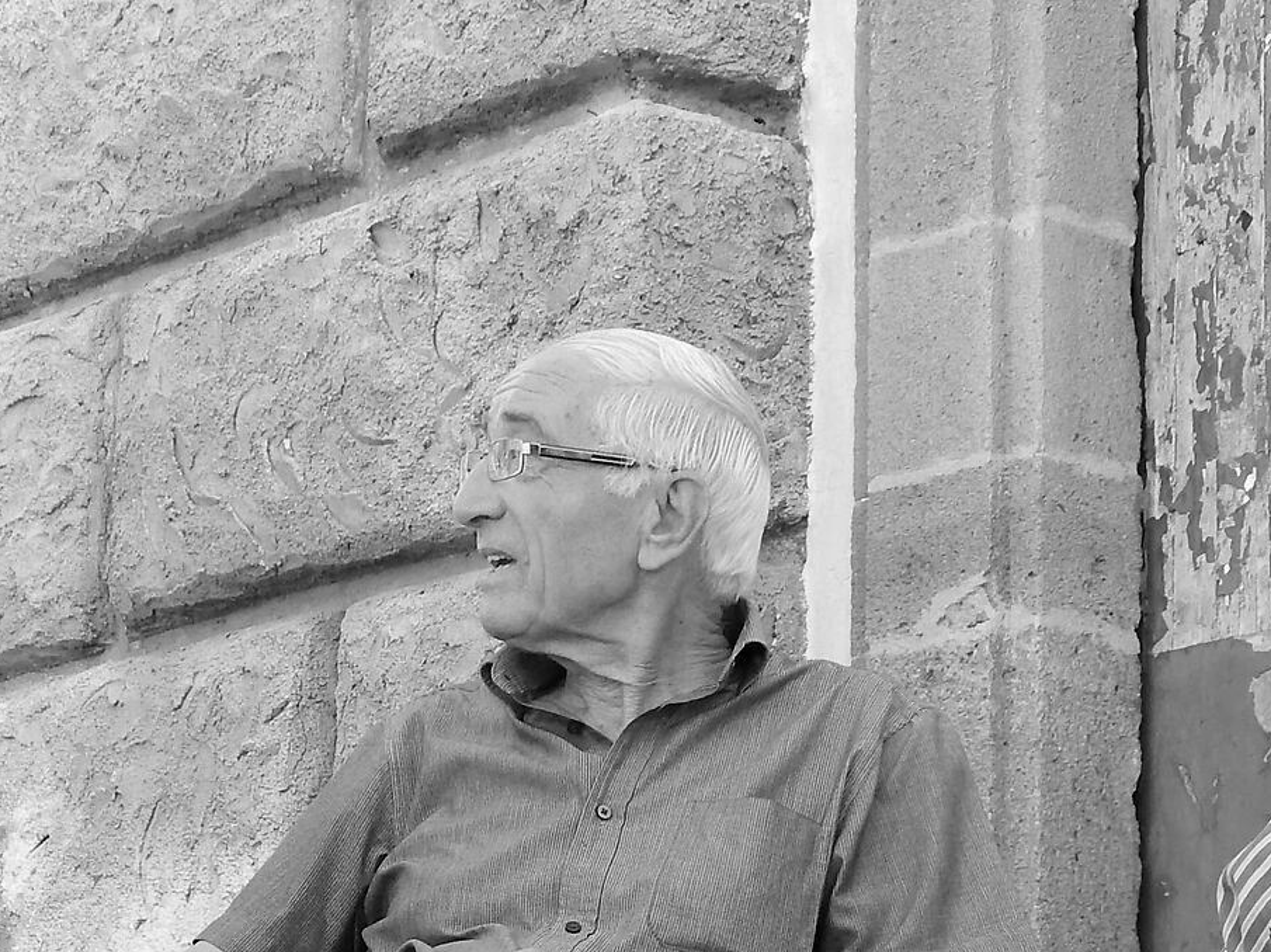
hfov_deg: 15.1
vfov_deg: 11.2
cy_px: 1174
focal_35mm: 130
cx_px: 320
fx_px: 4771
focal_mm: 8.6
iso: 125
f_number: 3.7
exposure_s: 1/125
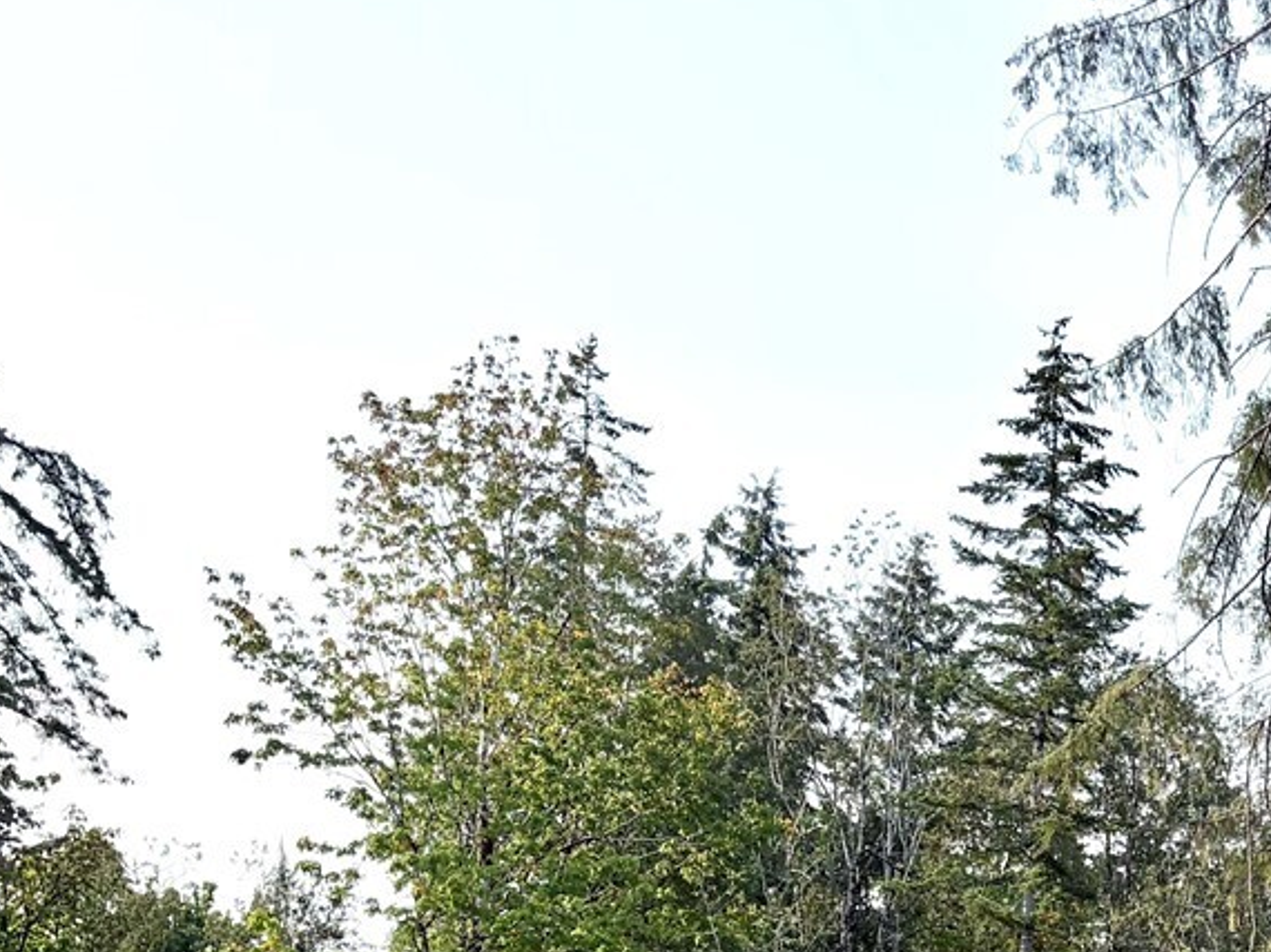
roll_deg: -1.6
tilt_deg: +1.0
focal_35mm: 73
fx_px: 2679
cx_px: 1217
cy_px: 1269
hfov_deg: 25.6
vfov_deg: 18.6
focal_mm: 5.96
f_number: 1.6
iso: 50
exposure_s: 1/2451
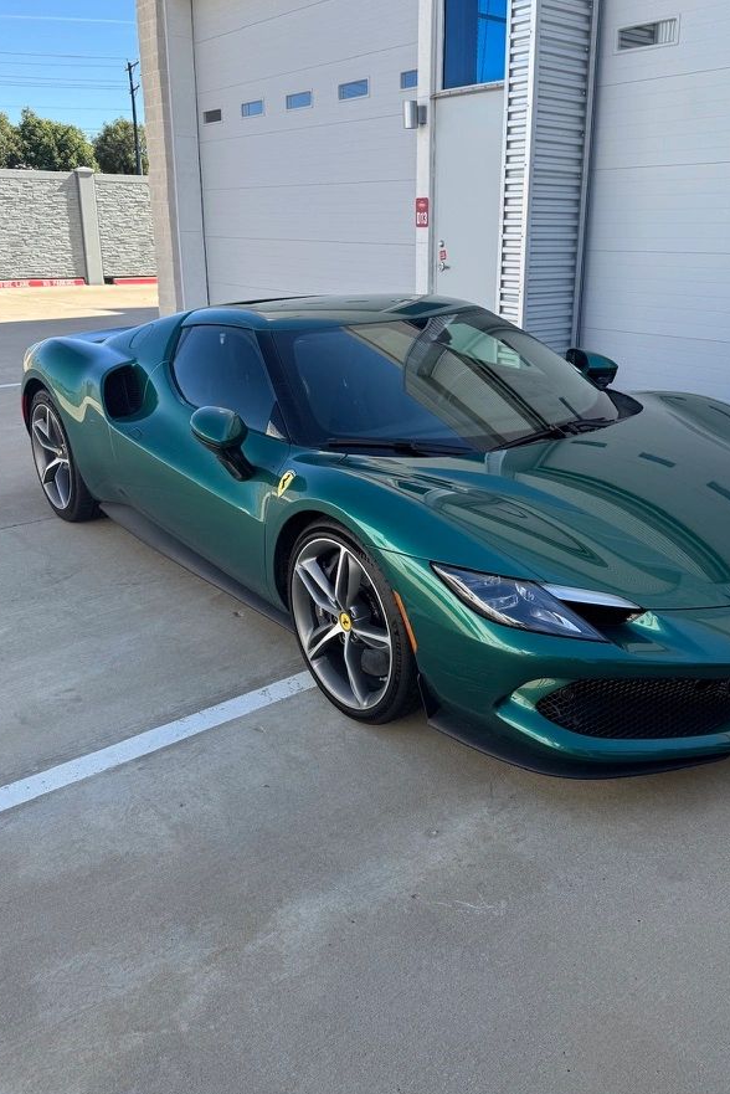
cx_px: 458
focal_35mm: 29
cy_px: 495
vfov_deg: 63.5
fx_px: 881
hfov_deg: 44.6
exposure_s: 1/1261
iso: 80
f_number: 1.78
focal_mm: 6.76
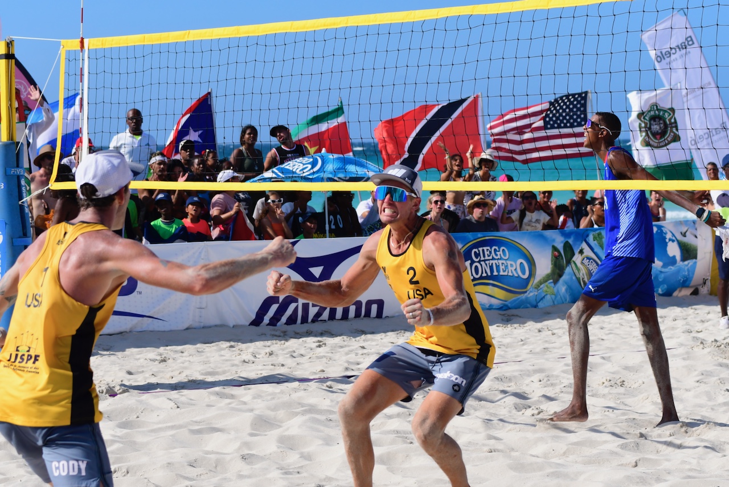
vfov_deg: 13.0
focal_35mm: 105
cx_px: 364
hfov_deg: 19.5
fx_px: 2127
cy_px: 244
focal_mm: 70
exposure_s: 1/2500
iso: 400
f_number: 5
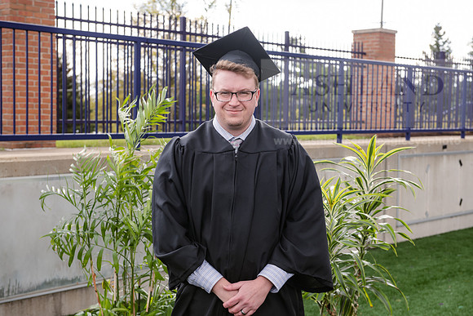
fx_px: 762
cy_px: 158
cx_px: 236
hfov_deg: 34.5
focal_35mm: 58
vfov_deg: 23.4
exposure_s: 1/200
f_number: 5.6
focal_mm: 58
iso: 400
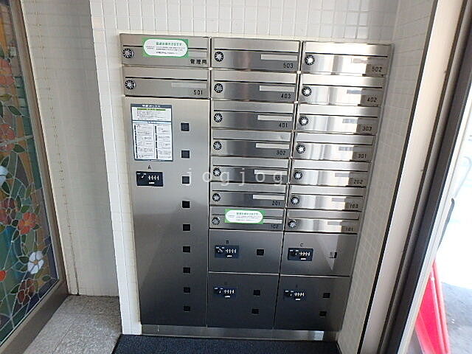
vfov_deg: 63.4
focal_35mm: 21
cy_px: 177
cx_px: 236
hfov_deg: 79.0
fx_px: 286
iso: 640
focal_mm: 3.7
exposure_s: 1/100
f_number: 3.5
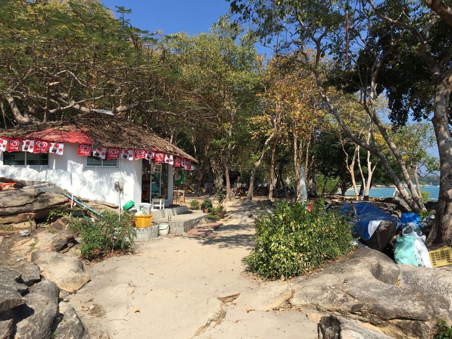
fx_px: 379
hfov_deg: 61.7
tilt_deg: +2.3
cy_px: 170
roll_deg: -0.3
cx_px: 226
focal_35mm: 29
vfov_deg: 48.2
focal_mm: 4.15
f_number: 2.2
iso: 32
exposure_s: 1/2326
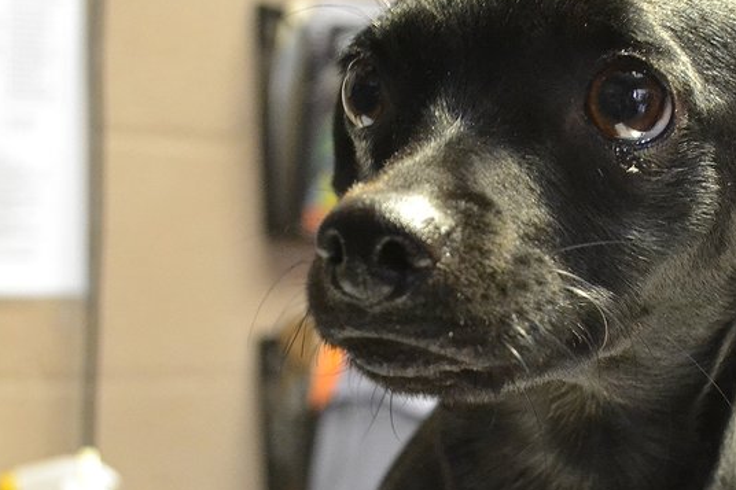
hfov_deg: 25.1
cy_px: 299
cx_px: 530
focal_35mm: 80
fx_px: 1635
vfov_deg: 17.0
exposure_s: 1/60
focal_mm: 26
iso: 3200
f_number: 4.2
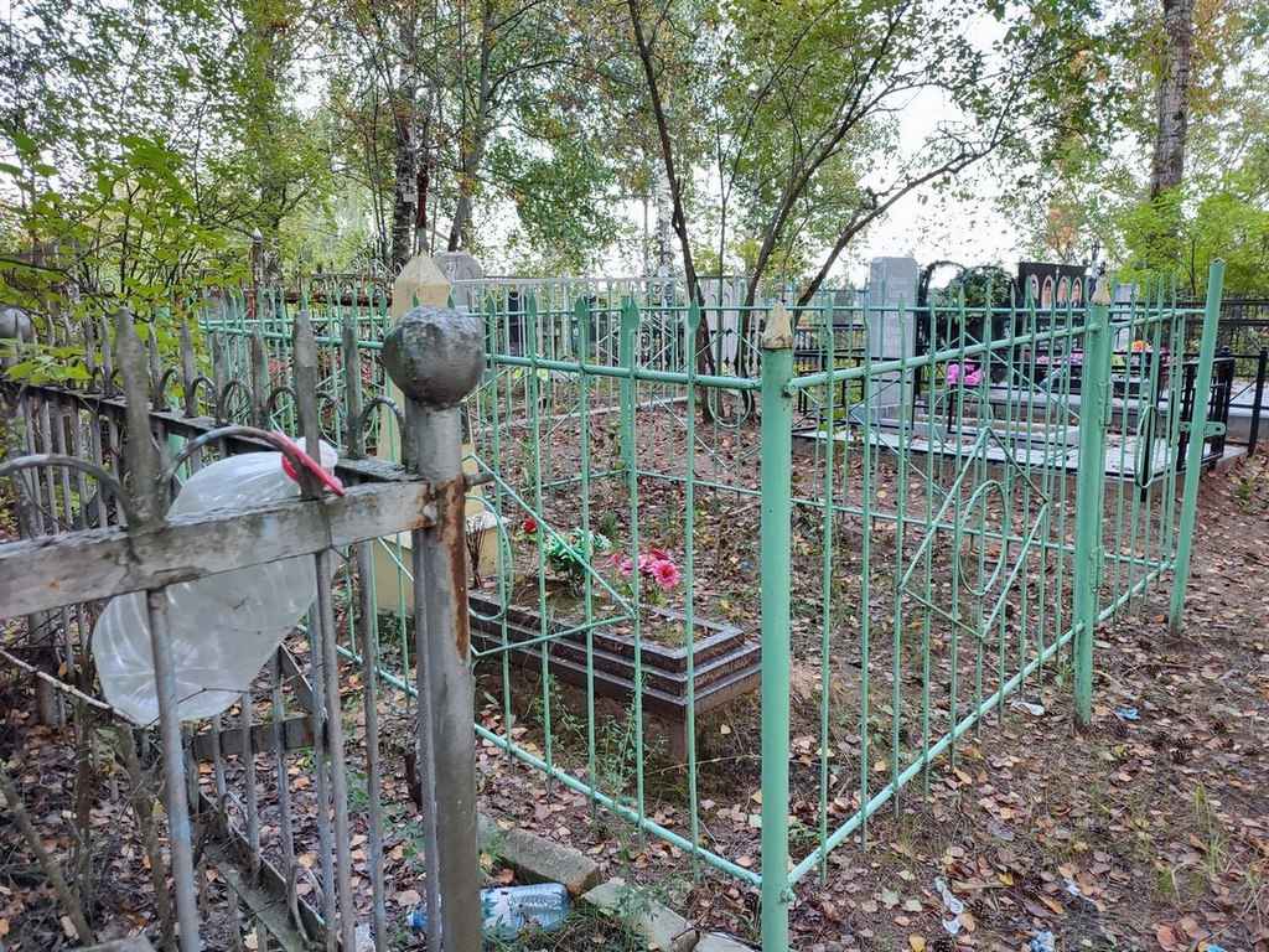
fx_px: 916
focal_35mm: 25
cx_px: 634
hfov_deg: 69.4
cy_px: 476
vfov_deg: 54.9
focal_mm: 6.04
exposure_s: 1/33
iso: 56
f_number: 1.9
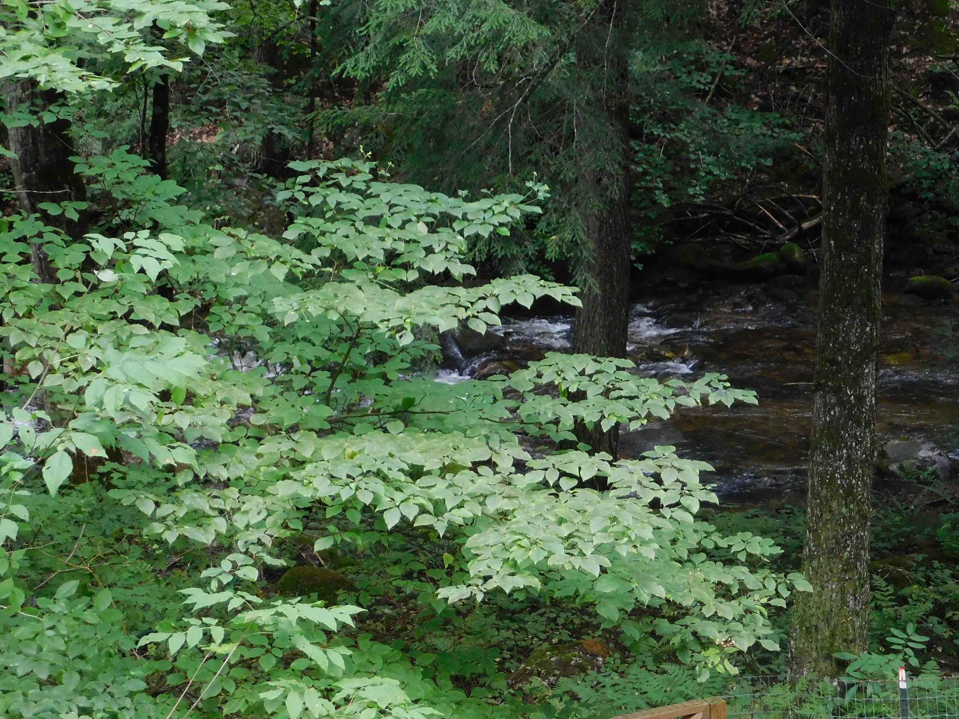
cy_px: 429
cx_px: 627
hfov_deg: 18.7
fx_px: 2908
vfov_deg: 14.1
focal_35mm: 105
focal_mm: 14.2
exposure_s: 1/60
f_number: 4.4
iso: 400
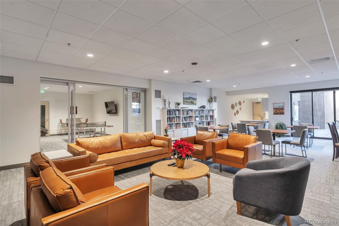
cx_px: 170
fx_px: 160
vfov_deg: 70.4
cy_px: 113
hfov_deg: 93.3
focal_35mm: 17
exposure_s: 1/1.67
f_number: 9
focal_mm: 11.5
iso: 125
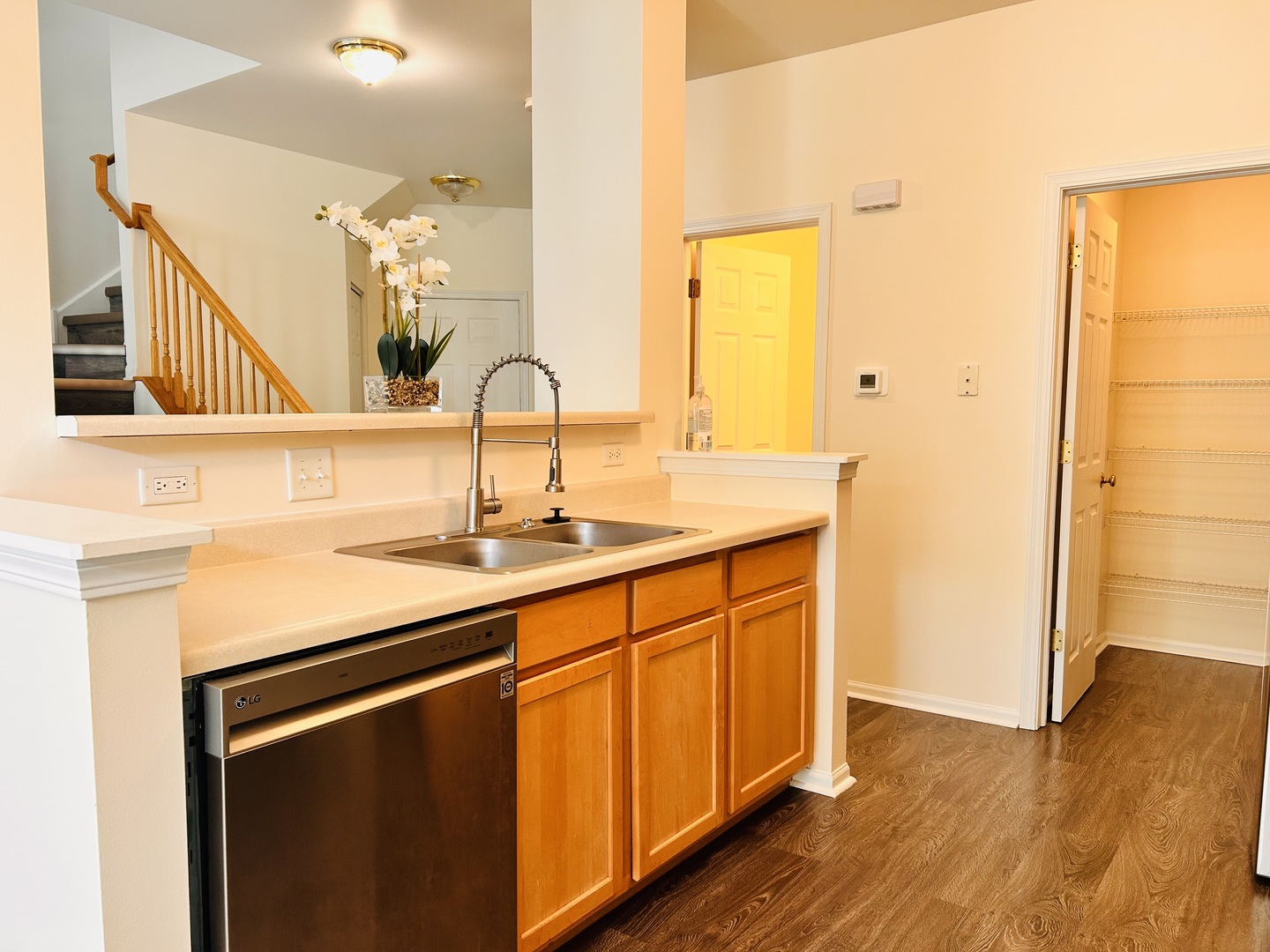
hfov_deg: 67.3
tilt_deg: -5.1
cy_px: 476
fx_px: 954
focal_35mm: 26
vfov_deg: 53.1
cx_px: 635
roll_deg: -0.7
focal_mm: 5.7
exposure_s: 1/60
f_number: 1.5
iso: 100
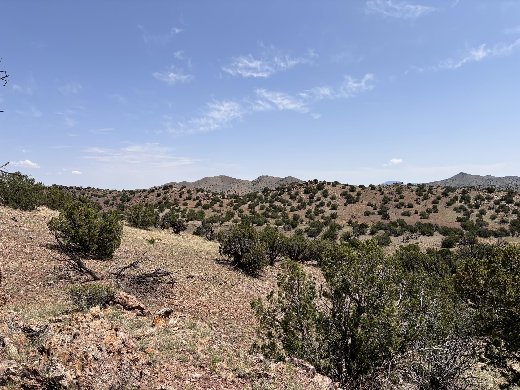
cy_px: 195
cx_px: 260
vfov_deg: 53.1
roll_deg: -2.6
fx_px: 391
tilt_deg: -1.0
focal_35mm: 26
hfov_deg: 67.3
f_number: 1.6
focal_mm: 5.96
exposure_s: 1/4425
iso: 50
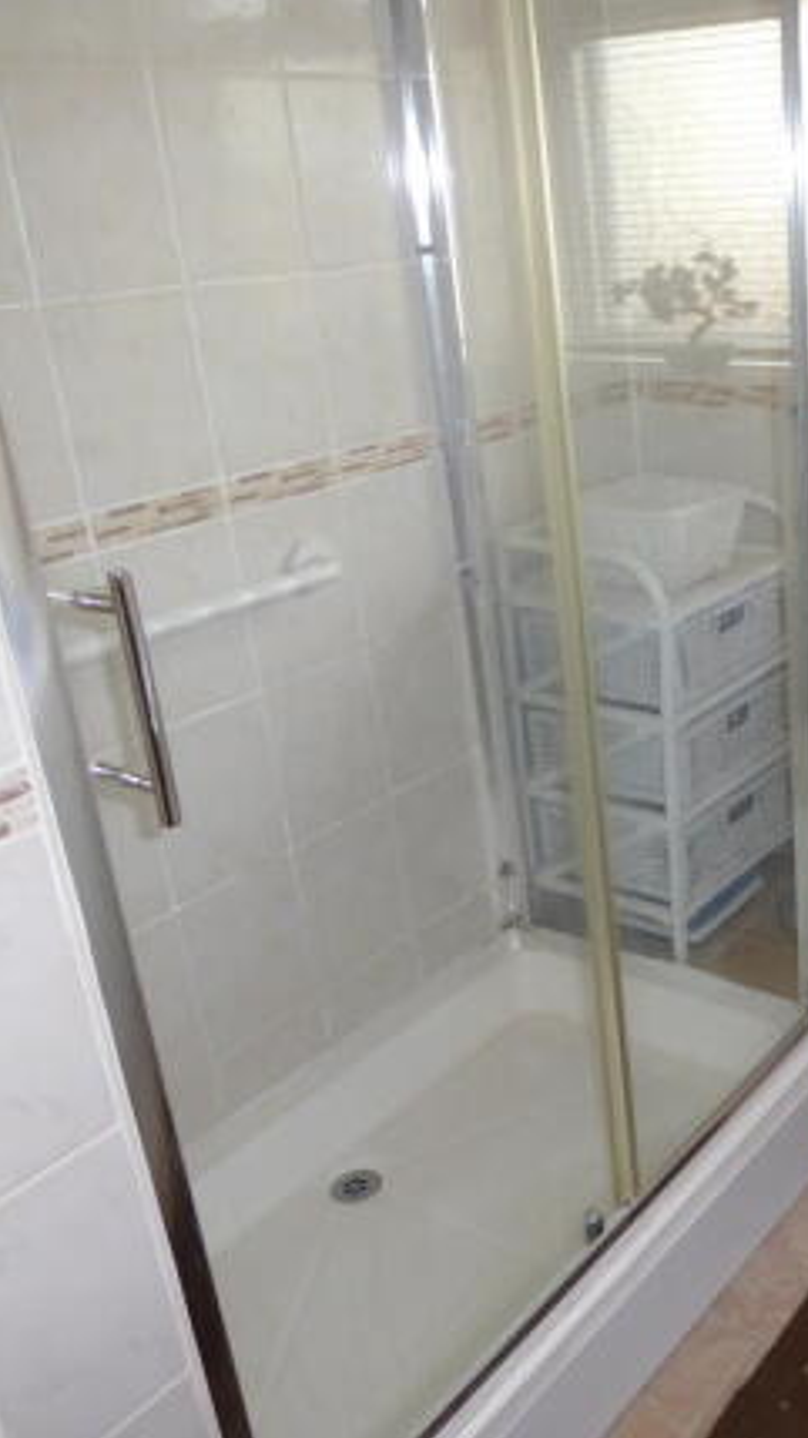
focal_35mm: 37
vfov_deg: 54.0
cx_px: 756
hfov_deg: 30.3
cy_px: 722
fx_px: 1411
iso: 200
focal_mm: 4.3
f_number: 3.3
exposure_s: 1/60
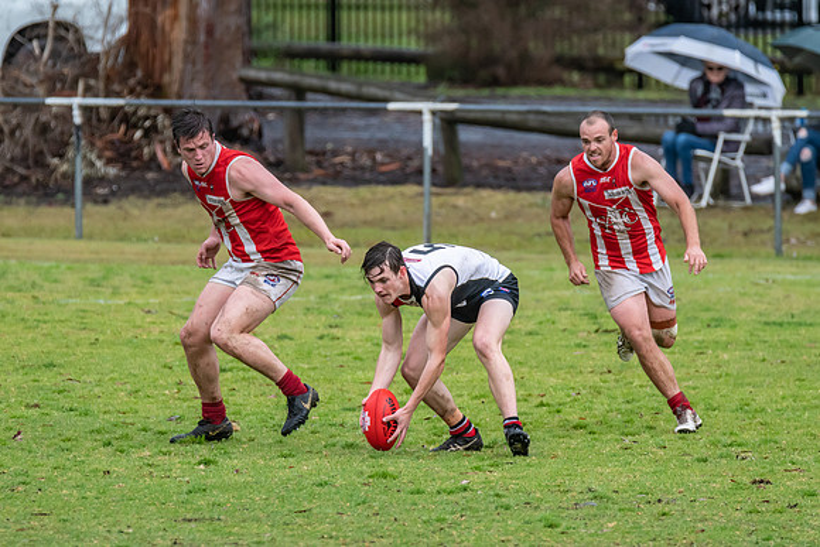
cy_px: 274
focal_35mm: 675
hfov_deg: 3.1
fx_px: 15378
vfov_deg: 2.0
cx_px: 410
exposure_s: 1/1250
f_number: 7.1
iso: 1250
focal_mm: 450
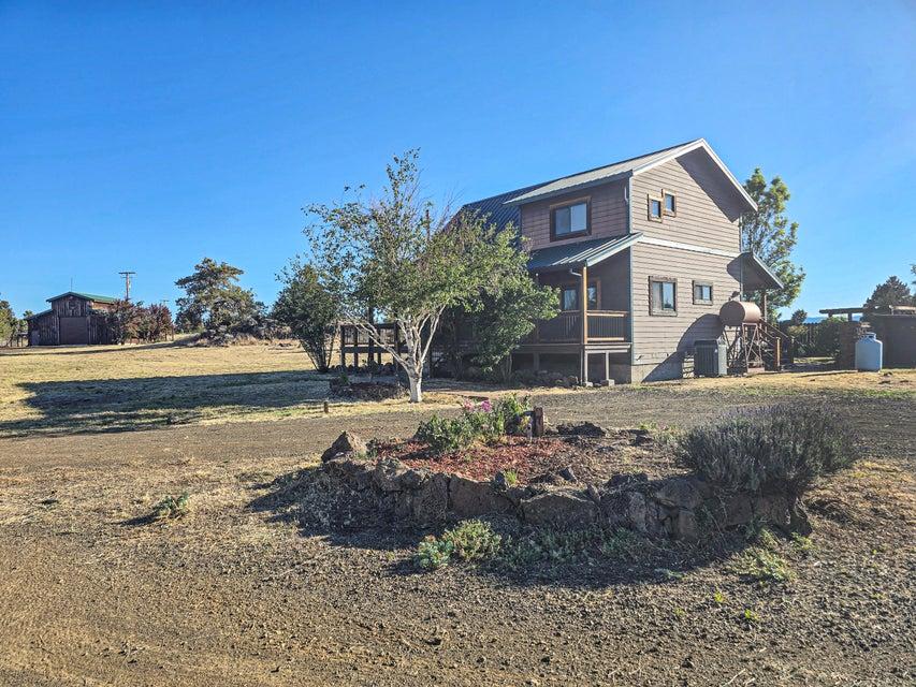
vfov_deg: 58.9
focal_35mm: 23
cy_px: 344
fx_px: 609
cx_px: 458
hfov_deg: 73.9
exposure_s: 1/580
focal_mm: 6.3
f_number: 1.7
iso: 12
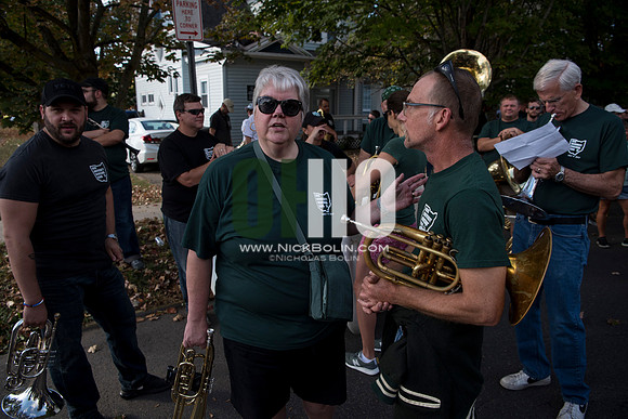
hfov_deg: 73.7
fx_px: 419
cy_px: 210
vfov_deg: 53.2
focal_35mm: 24
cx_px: 314
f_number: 4.5
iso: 250
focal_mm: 24
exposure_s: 1/640
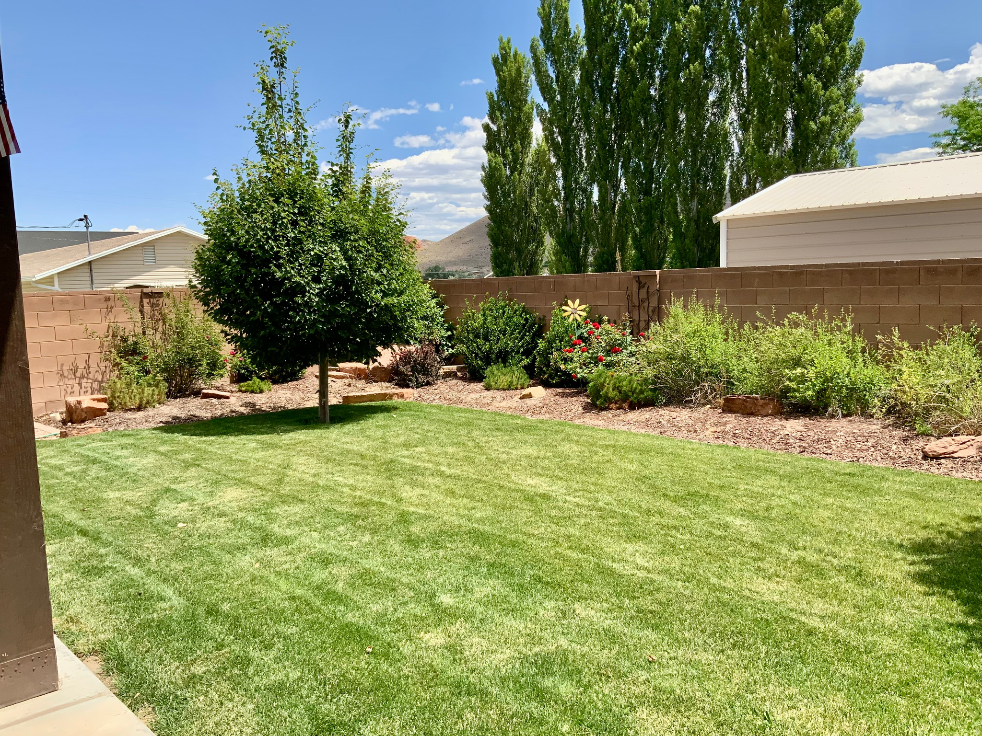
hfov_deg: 61.7
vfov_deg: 48.2
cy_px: 368
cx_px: 491
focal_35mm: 29
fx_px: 823
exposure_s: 1/1412
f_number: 1.8
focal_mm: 3
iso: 16
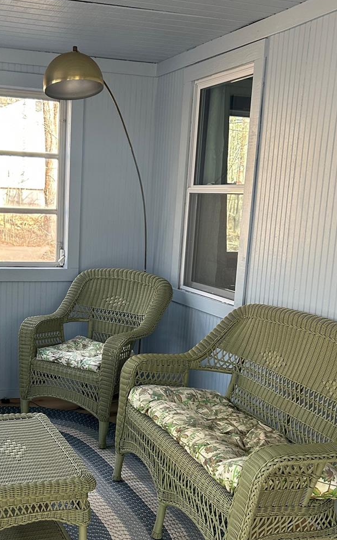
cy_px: 325
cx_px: 85
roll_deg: -2.3
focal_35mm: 43
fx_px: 632
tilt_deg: -10.7
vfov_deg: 45.9
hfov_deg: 29.4
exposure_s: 1/121
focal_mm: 5.7
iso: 125
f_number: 1.5
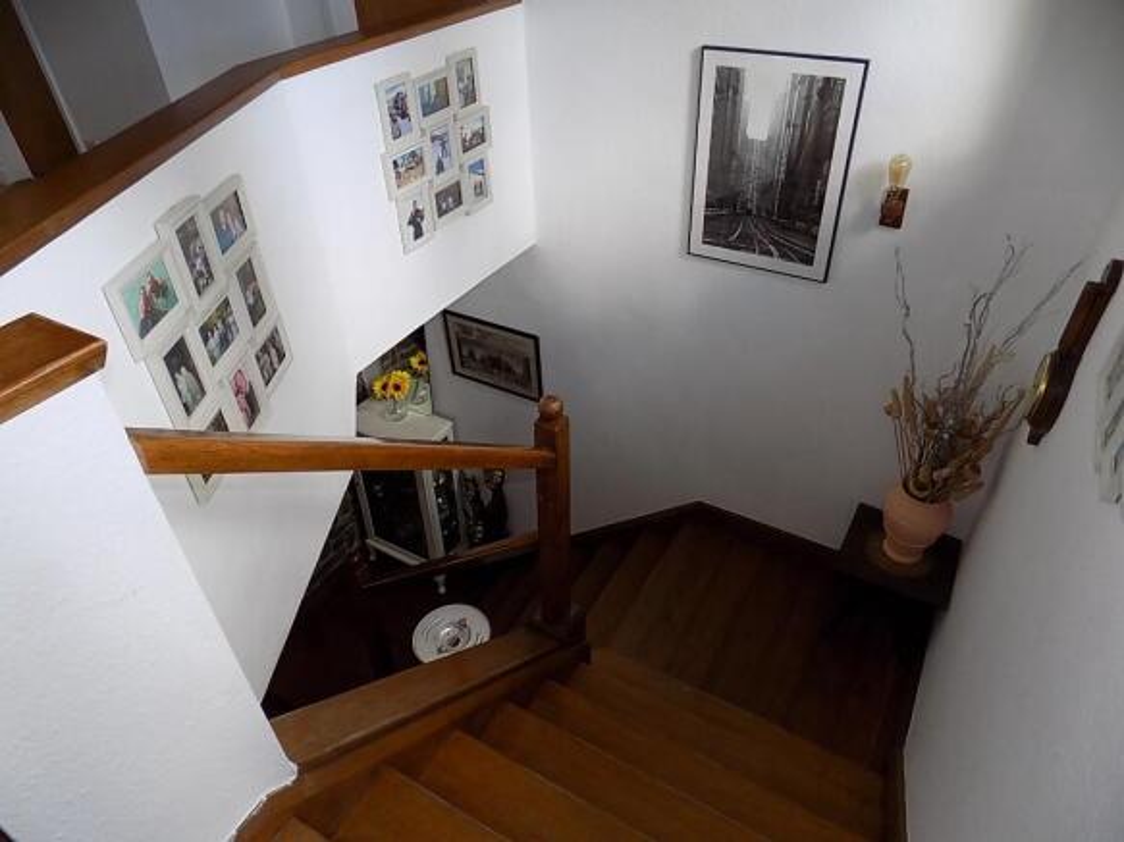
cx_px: 562
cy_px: 421
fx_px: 747
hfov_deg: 73.9
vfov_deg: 58.9
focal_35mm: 23
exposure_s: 1/30
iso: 125
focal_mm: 4
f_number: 3.1
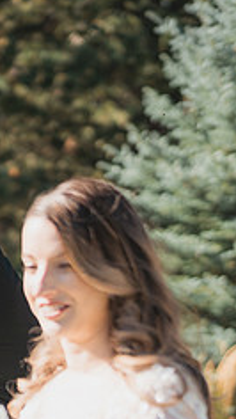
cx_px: -140
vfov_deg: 16.3
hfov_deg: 9.0
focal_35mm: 131
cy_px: 303
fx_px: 1455
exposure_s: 1/4000
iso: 200
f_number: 1.8
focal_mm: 50
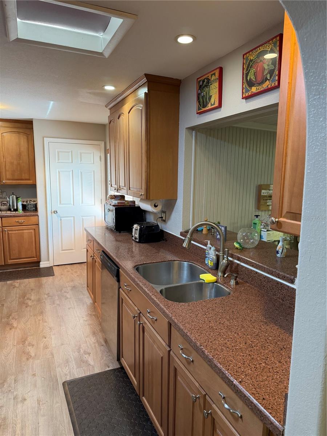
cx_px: 164
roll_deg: -0.3
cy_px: 218
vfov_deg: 71.6
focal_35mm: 24
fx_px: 302
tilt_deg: -8.0
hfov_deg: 56.8
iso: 200
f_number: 1.78
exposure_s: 1/60
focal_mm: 6.76
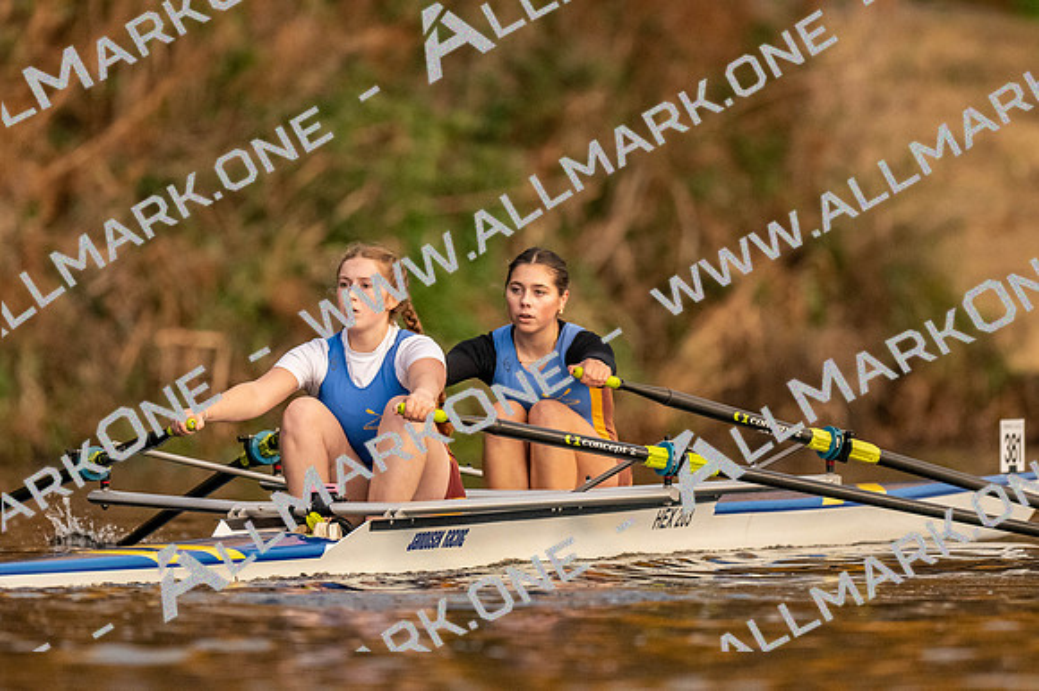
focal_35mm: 900
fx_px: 25959
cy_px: 346
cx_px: 520
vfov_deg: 1.5
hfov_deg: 2.3
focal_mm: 600
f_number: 4
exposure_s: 1/2500
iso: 3200
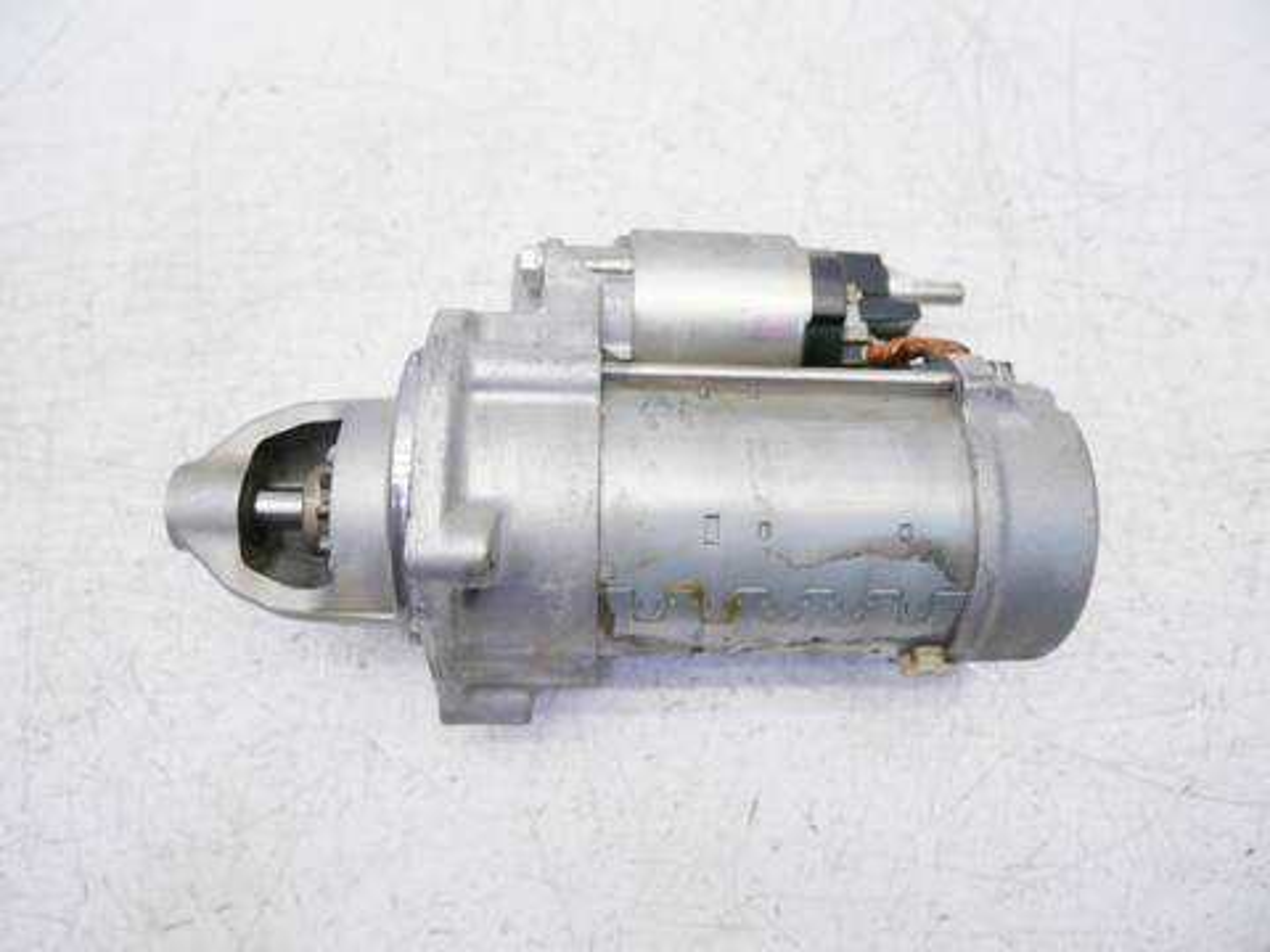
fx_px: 881
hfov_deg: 71.6
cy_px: 476
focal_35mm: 24
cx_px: 635
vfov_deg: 56.8
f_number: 3.5
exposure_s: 1/80
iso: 200
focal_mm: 12
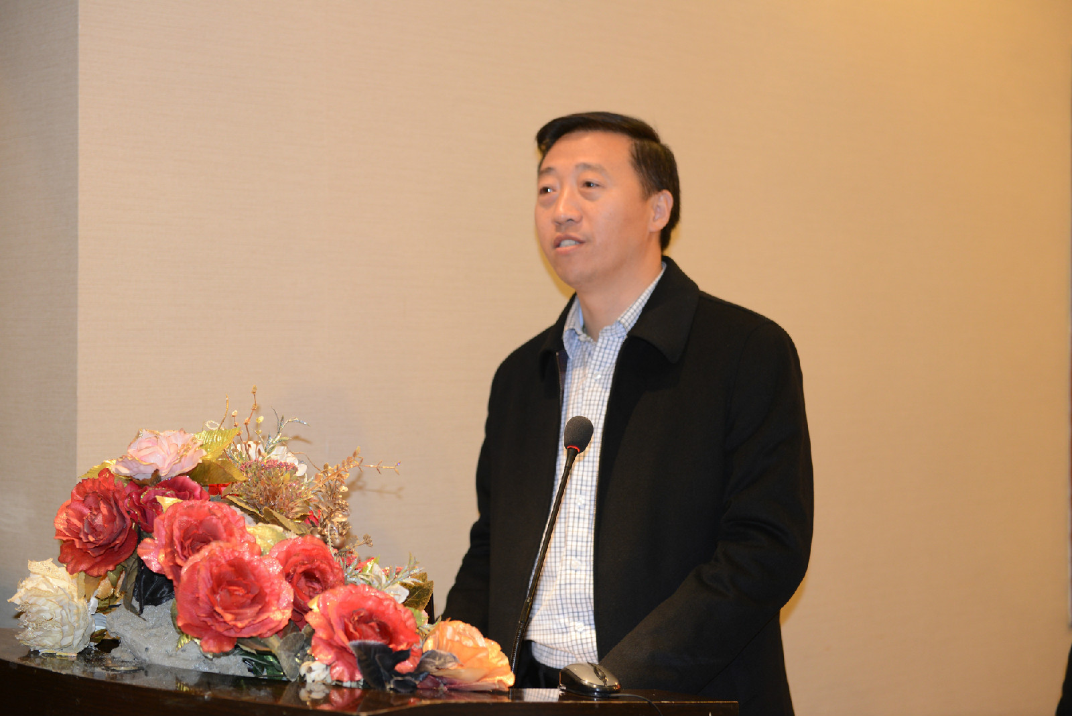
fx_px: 2085
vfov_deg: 19.5
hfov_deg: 28.8
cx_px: 536
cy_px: 358
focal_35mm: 70
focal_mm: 70
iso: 800
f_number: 3.5
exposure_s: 1/60
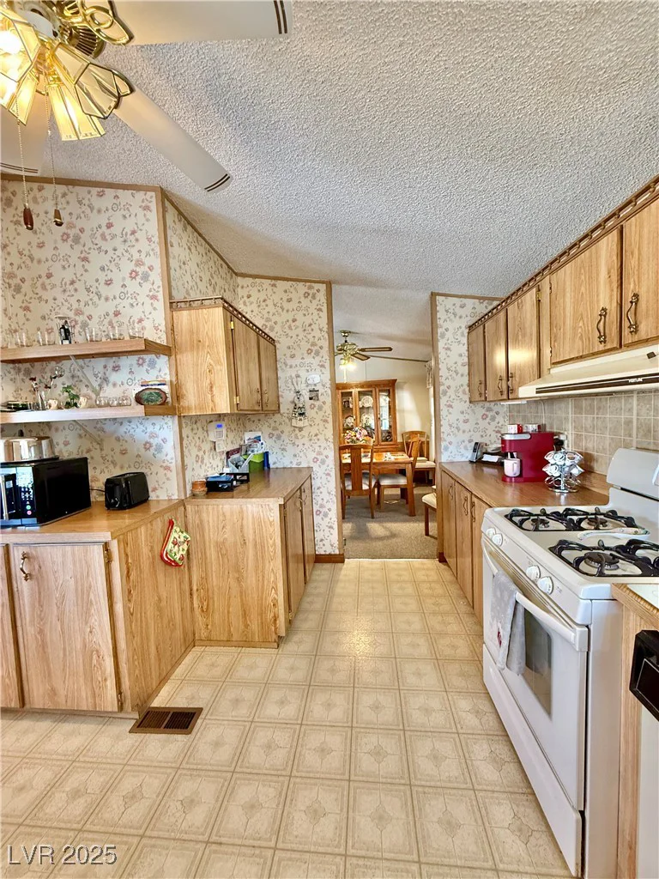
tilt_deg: -3.8
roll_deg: +2.7
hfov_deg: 85.7
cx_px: 330
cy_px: 440
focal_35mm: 14
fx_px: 355
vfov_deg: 102.1
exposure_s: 1/60
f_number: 2.2
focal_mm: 2.22
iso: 400
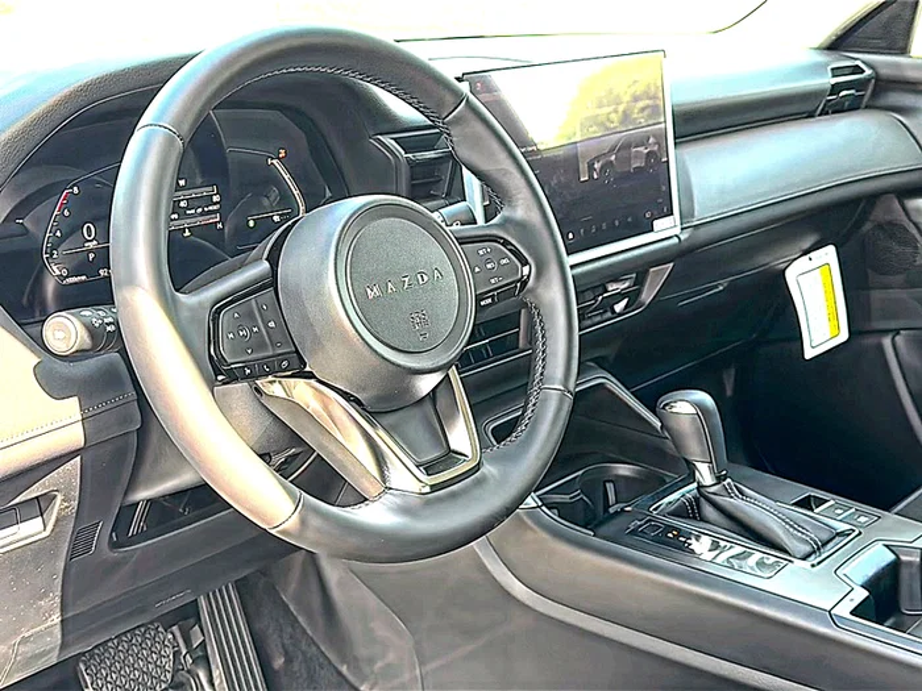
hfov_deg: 51.4
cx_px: 461
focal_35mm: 36
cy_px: 346
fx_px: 959
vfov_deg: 39.7
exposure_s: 1/297
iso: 125
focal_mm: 6.86
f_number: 1.78
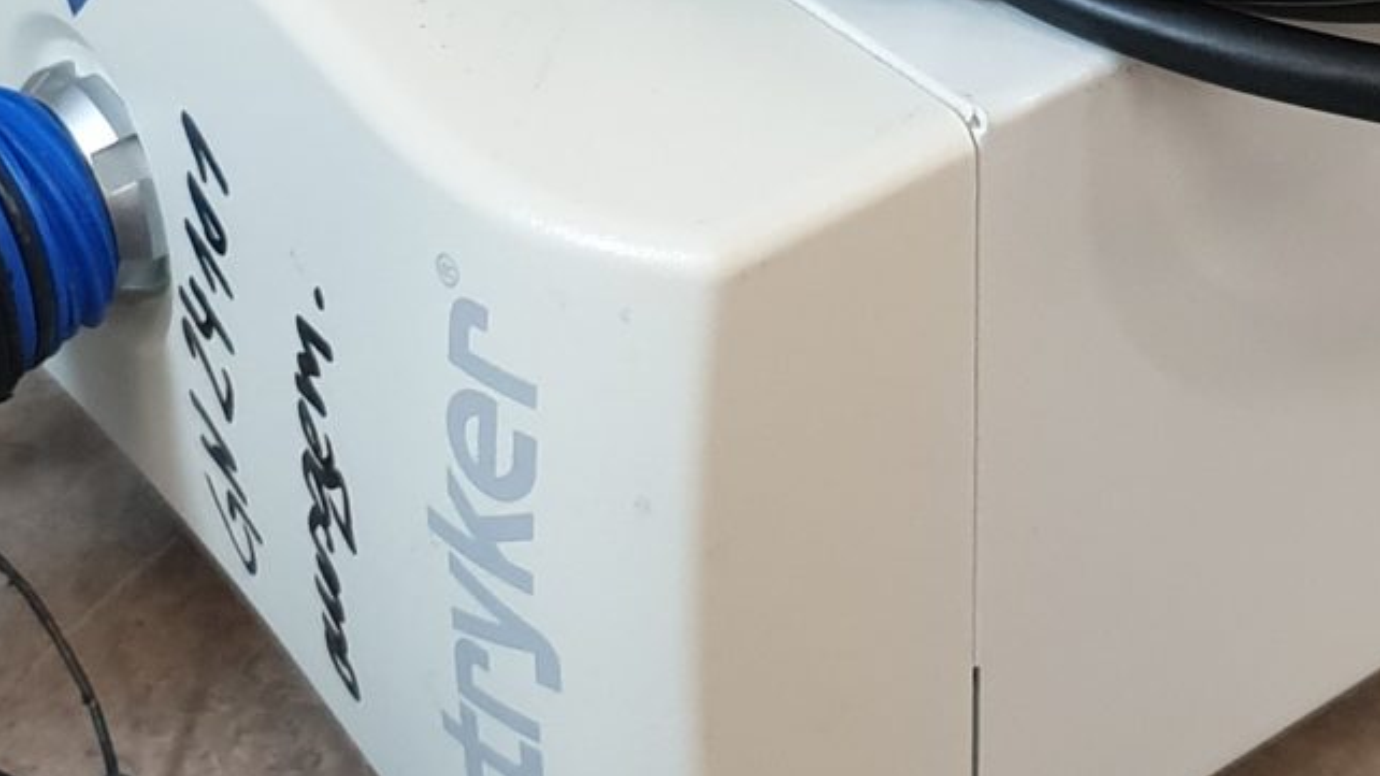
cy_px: -213
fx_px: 4135
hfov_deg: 18.8
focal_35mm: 113
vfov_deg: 10.5
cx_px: 1012
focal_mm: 4.3
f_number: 1.5
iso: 200
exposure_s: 1/50
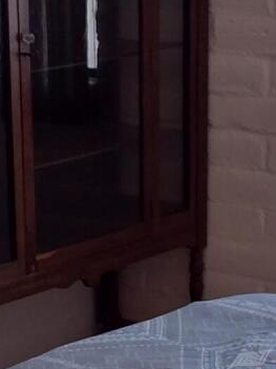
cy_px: 376
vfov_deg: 12.7
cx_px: 116
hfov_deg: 9.6
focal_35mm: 154
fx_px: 1638
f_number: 1.7
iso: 110
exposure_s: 1/60
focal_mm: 4.71
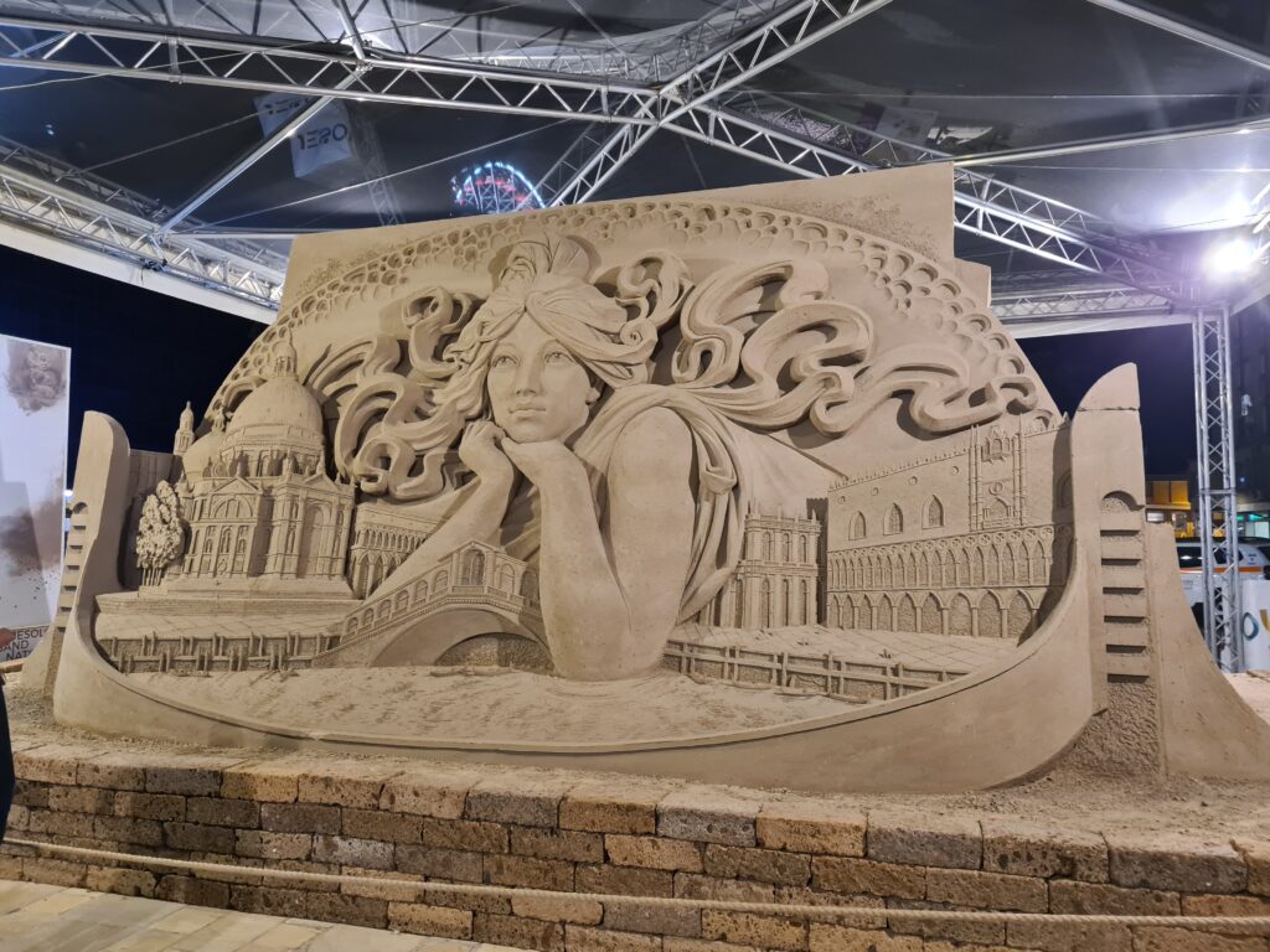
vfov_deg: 53.1
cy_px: 476
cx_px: 635
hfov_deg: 67.3
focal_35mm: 26
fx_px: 954
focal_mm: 5.4
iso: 640
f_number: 1.8
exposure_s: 1/33
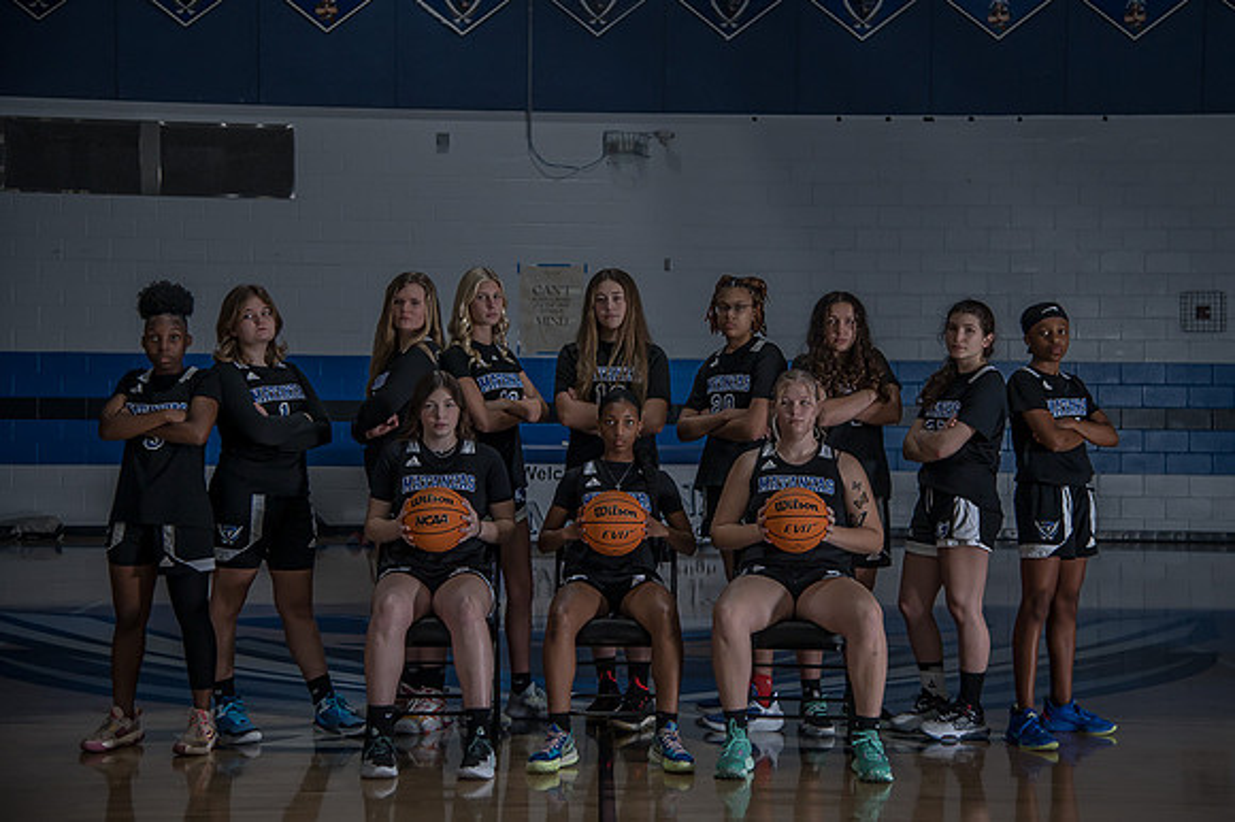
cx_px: 663
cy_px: 389
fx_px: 2289
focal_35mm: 67
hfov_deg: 30.2
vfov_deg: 20.4
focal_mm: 62
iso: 640
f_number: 4
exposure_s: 1/200
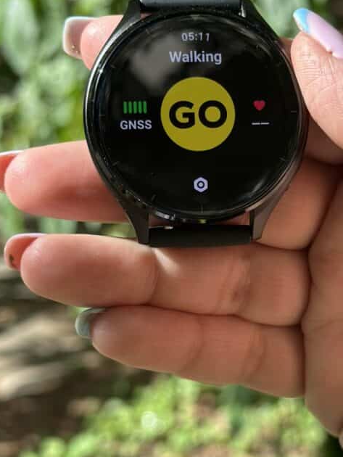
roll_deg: +0.4
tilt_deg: -23.5
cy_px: 207
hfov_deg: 18.9
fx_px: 1030
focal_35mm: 78
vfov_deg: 25.0
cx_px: 227
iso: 80
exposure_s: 1/1185
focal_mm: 6.86
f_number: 1.78
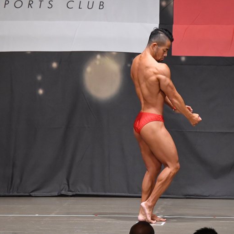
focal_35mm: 278
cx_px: 138
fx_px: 2126
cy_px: 117
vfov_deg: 6.3
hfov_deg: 6.3
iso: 6400
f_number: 5.6
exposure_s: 1/400
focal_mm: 145
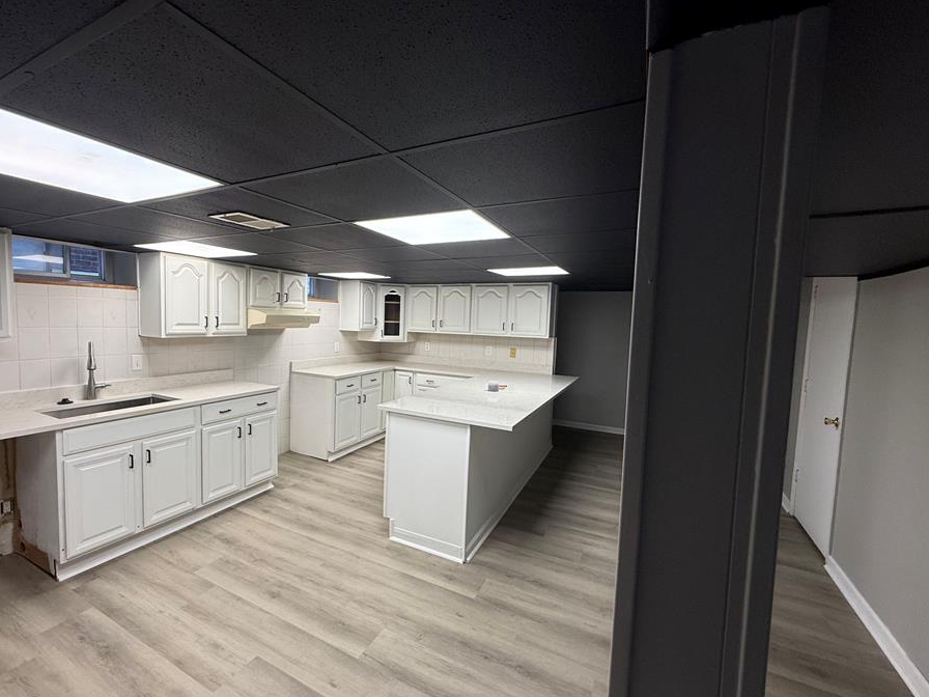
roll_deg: -1.9
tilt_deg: -3.6
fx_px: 429
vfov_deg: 78.1
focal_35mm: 16
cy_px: 351
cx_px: 407
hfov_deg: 94.0
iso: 125
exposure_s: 1/120
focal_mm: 2.22
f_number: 2.2
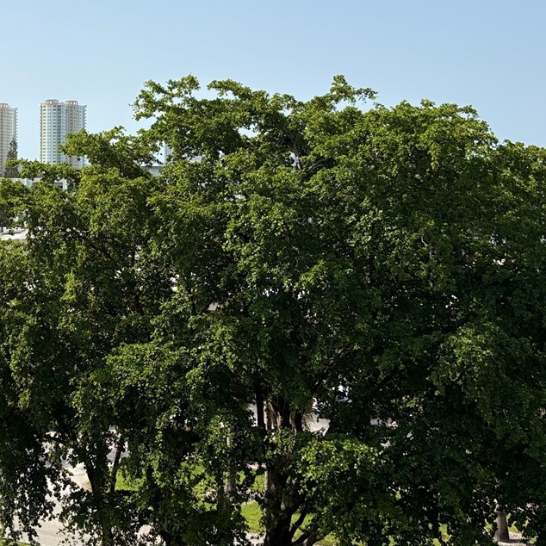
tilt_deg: -1.0
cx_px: 18
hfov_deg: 28.0
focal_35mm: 58
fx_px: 1035
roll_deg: +0.0
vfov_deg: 29.4
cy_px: 193
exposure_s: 1/5348
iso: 50
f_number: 1.6
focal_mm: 5.96
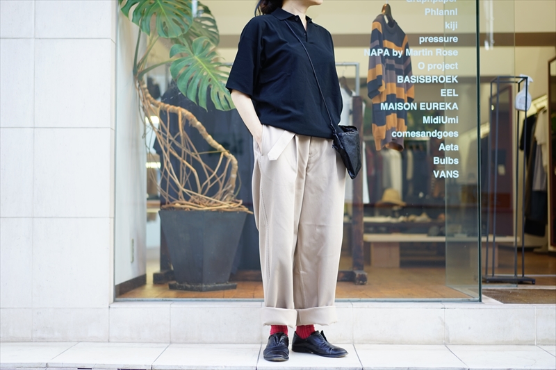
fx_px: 849
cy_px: 185
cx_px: 278
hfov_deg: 36.3
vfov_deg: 24.6
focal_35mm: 55
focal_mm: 55
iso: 100
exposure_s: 1/100
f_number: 1.8
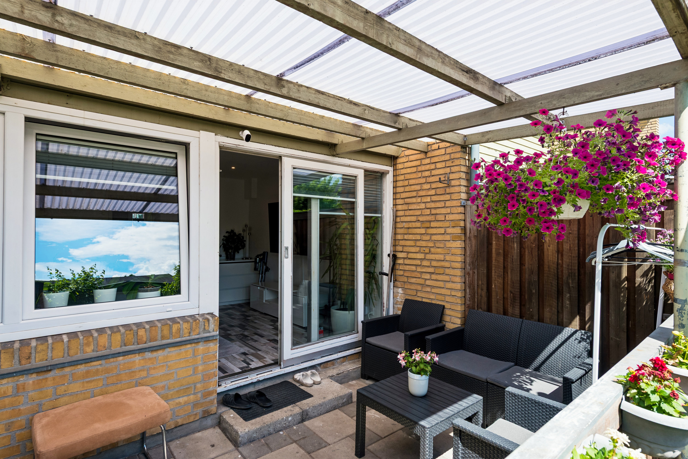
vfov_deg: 64.6
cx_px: 344
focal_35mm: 19
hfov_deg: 86.9
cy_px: 230
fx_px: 363
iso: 200
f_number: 10
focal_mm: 19
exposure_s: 1/125
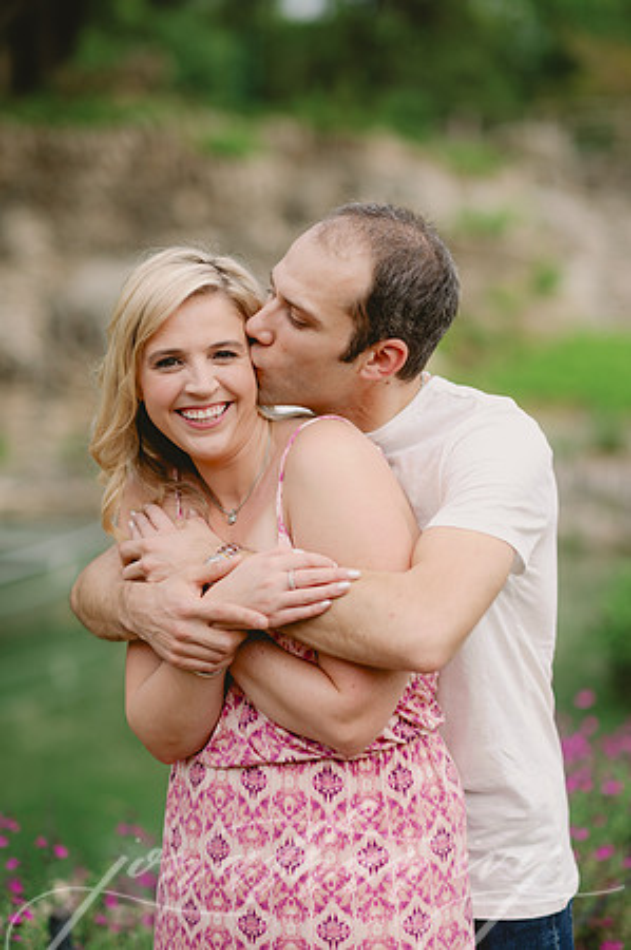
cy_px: 475
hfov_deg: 16.0
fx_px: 2240
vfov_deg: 23.9
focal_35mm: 85
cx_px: 316
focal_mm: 85
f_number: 2
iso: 80
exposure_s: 1/800
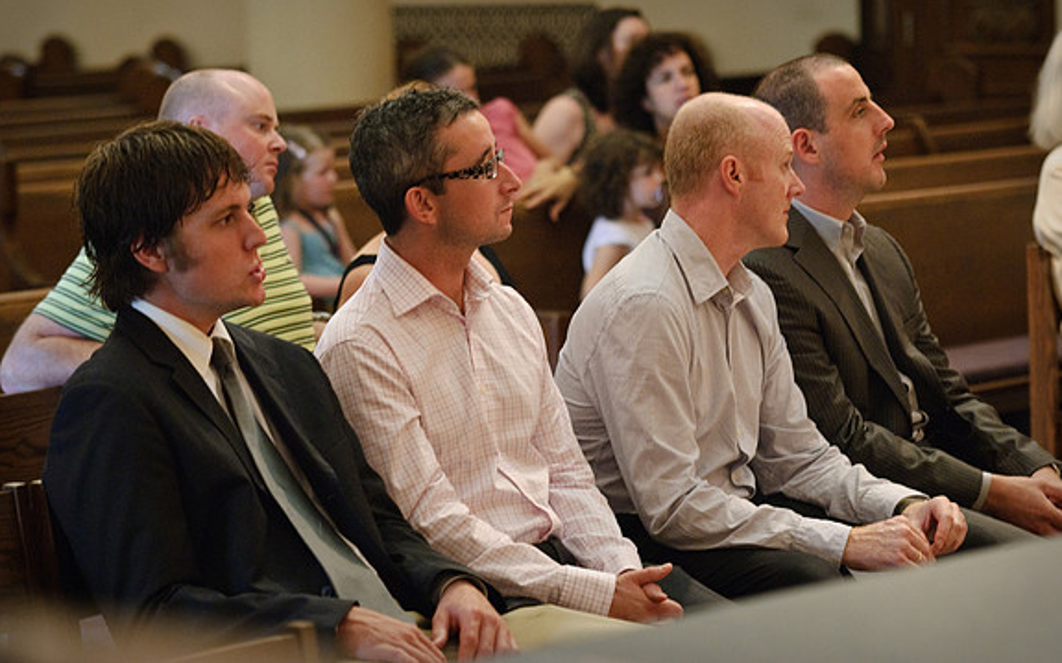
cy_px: 307
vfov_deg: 9.2
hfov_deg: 14.7
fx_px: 4109
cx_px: 528
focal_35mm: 142
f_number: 2.8
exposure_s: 1/20
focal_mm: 92
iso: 800
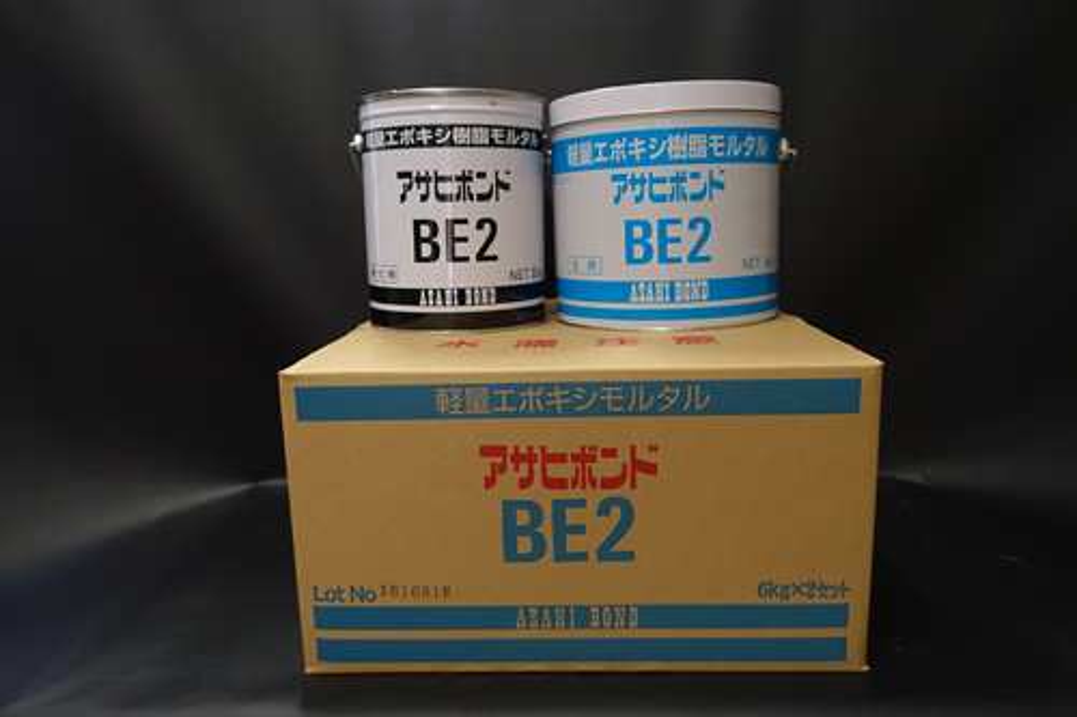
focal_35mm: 25
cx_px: 538
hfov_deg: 71.5
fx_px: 748
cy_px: 358
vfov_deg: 51.3
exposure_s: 1/30
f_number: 2
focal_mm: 9.33
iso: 640
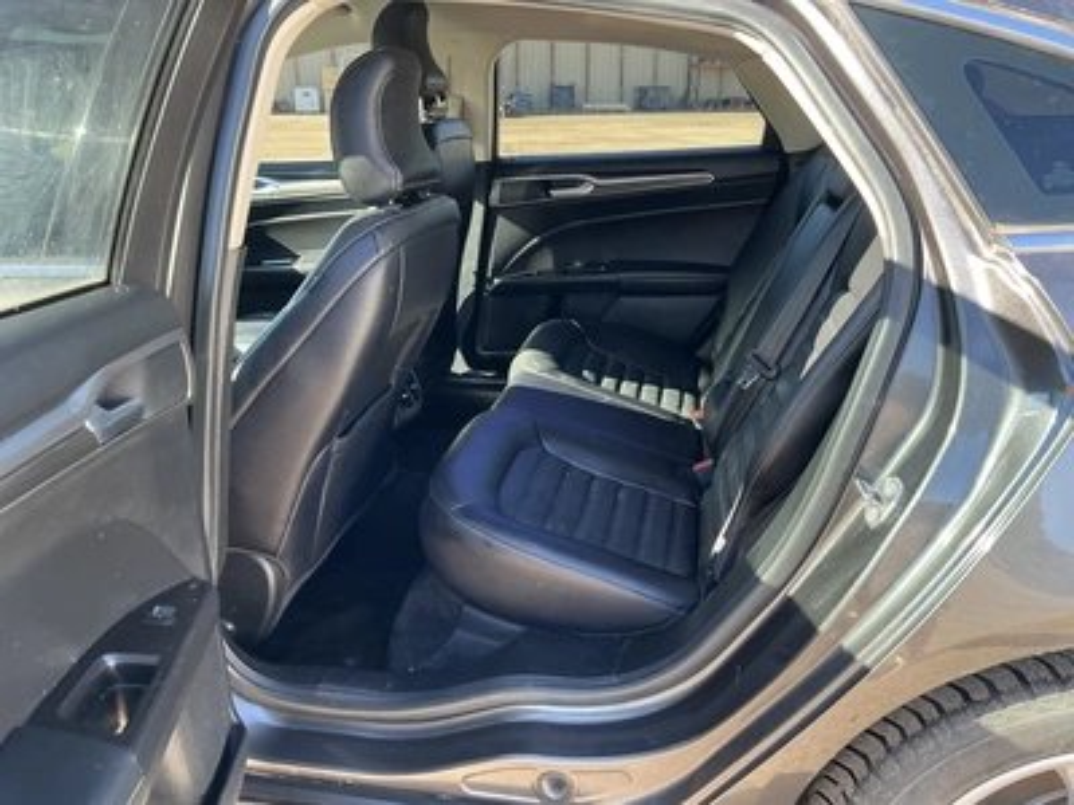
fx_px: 869
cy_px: 402
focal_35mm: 28
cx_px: 537
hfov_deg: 63.4
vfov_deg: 49.7
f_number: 1.8
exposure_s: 1/122
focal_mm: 3
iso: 50
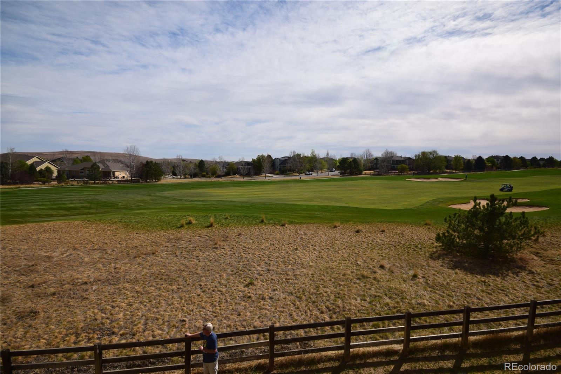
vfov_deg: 69.6
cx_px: 280
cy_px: 187
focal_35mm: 17
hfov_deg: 92.5
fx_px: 269
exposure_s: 1/500
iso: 320
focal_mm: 11.5
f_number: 11
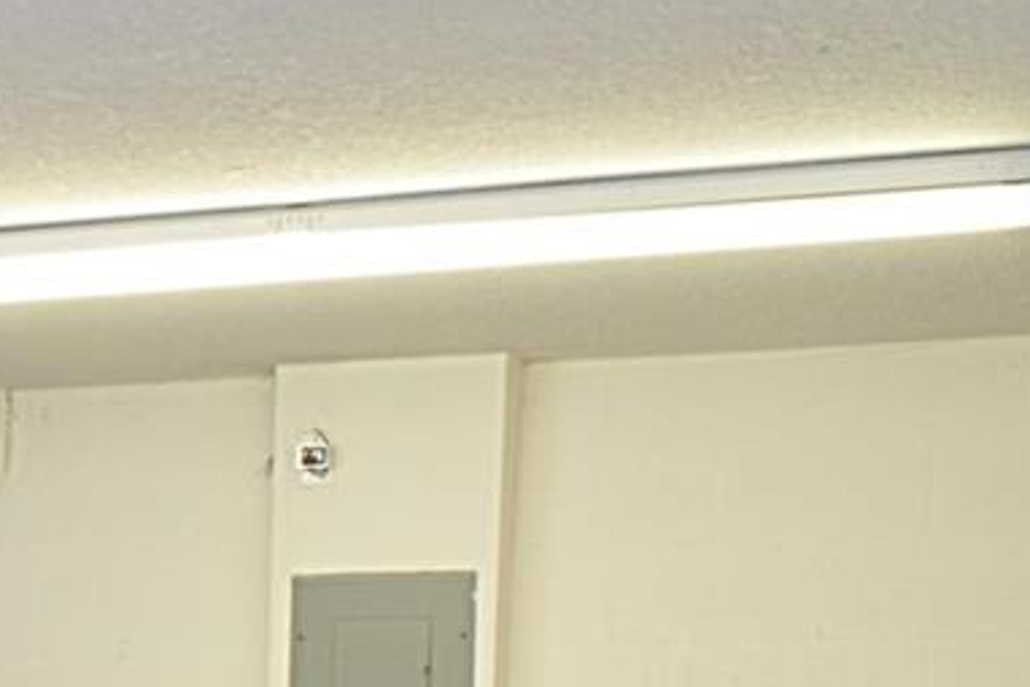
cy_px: 981
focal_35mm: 113
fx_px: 3234
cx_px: -275
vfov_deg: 11.7
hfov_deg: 17.1
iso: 200
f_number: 11
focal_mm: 18
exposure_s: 1/10
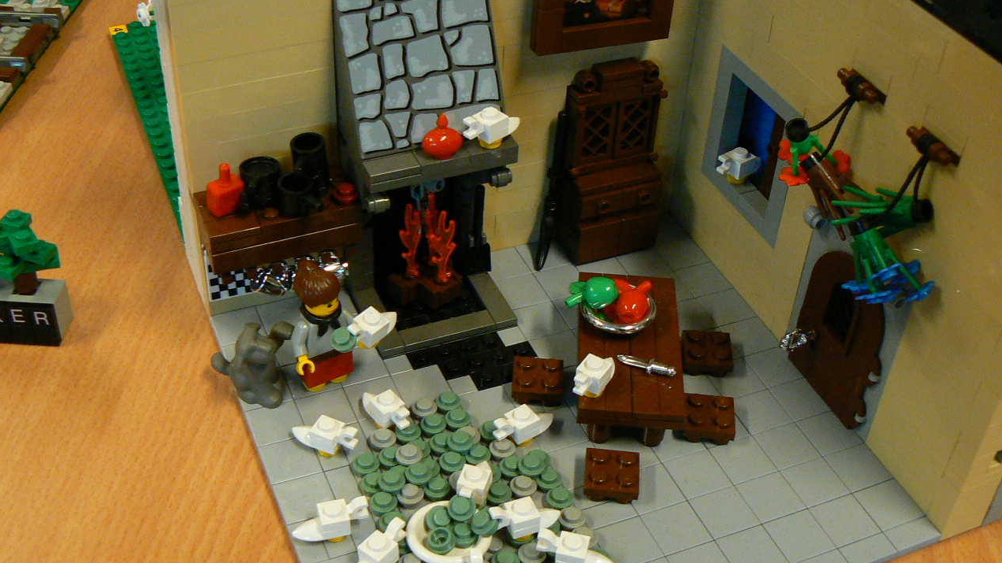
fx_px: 1196
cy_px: 285
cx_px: 500
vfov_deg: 26.5
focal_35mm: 45
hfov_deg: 45.5
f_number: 2.8
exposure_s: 1/20
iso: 200
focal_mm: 6
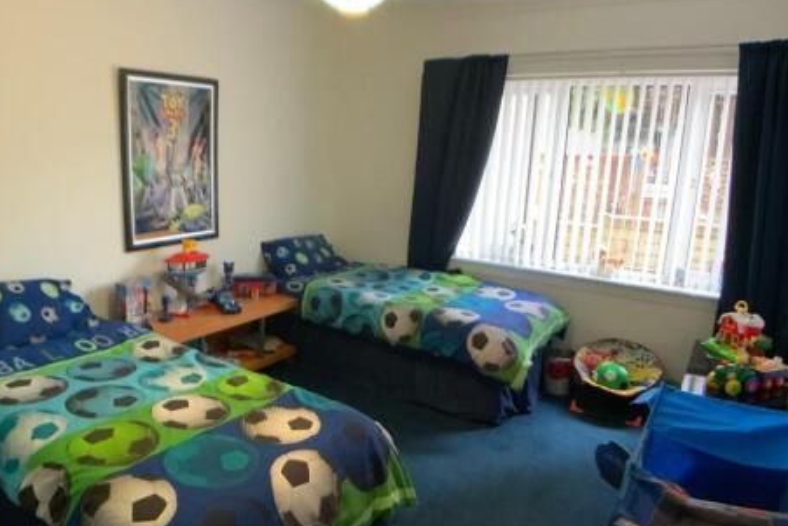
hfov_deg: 49.3
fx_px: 854
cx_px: 324
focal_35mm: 39
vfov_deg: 34.2
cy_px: 277
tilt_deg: -12.4
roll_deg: -0.5
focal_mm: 3
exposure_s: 1/60
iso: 250
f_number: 1.8
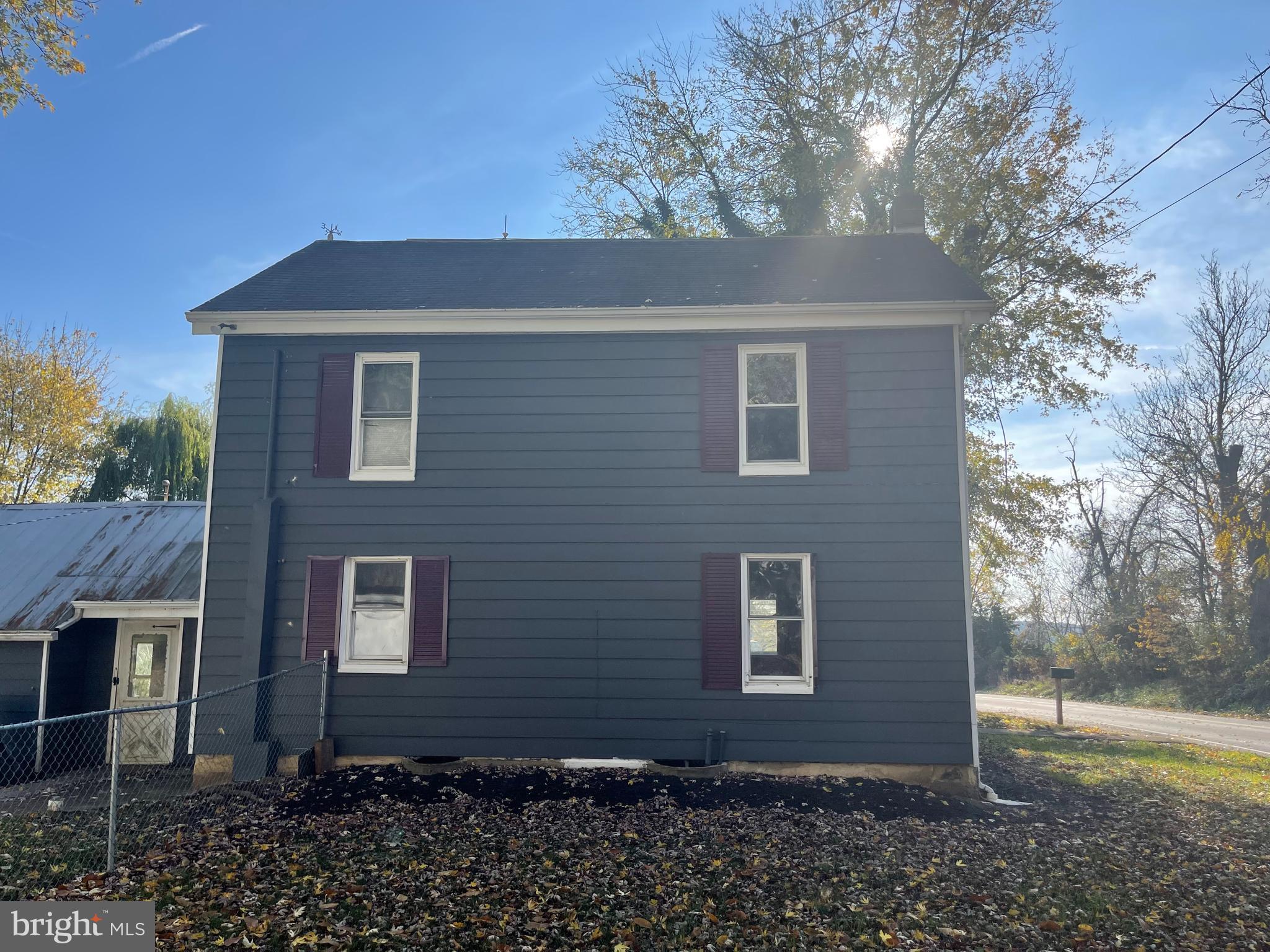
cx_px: 635
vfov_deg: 53.1
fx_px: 954
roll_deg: -0.4
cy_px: 476
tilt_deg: +7.7
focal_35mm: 26
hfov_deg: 67.3
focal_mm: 5.1
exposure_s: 1/3559
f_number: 1.6
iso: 32
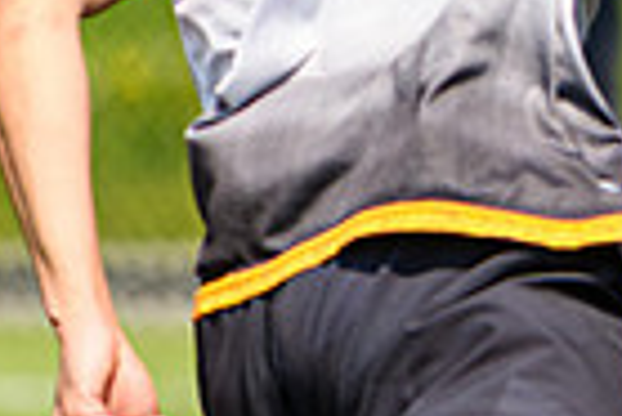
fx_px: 24681
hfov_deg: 1.4
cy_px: -292
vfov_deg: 1.0
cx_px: 1309
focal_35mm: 1427
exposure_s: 1/1000
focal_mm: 200
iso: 100
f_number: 3.2
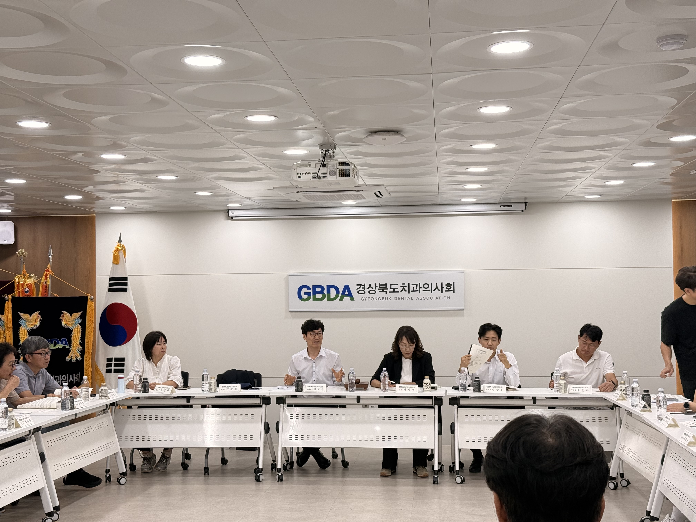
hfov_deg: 39.7
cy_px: 261
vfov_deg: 30.3
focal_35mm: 48
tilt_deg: +2.4
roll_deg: +0.5
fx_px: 965
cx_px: 348
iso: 64
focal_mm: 6.76
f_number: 1.78
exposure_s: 1/191
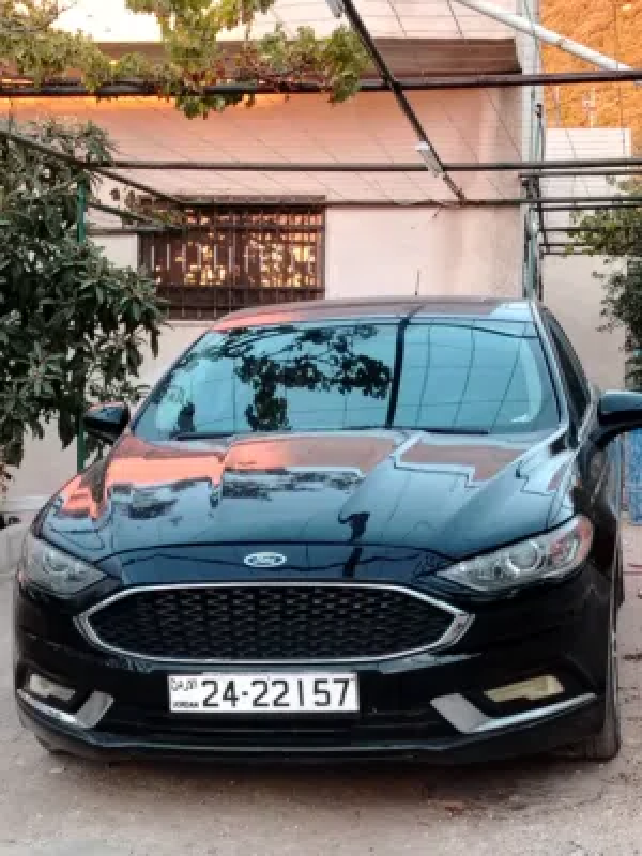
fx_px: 1756
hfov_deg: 20.7
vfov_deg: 27.4
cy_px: 428
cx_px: 321
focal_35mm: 71
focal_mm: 5.25
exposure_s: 1/50
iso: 494
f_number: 1.75
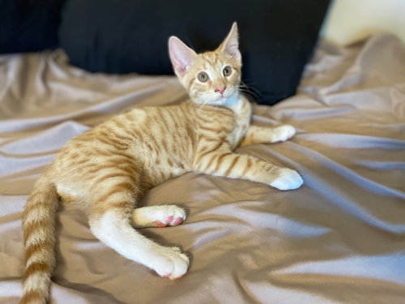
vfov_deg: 53.1
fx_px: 304
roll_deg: +5.5
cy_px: 152
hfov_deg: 67.3
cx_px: 202
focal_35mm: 26
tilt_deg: -35.9
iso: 400
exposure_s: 1/60
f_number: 1.6
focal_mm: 4.2
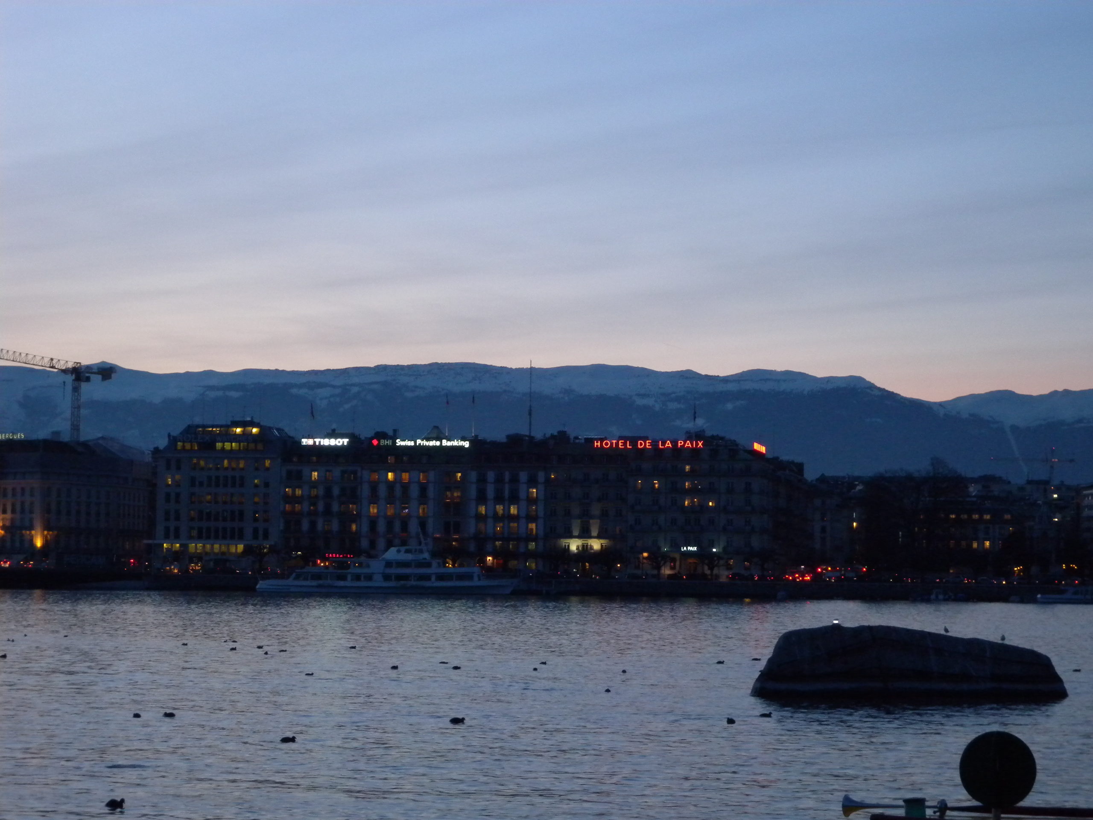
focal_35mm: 94
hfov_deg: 20.9
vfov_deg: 15.7
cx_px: 546
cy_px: 410
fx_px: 2968
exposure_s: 1/24
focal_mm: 20.1
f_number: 5.3
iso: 400
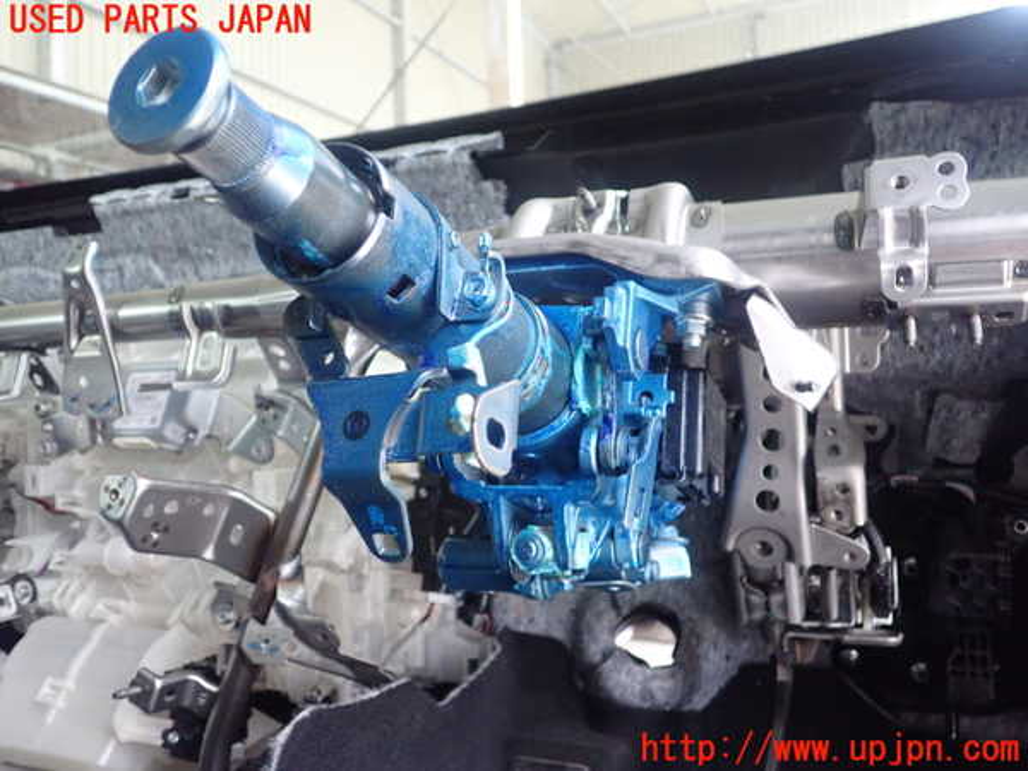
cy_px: 386
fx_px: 891
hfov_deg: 60.0
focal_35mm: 30
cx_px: 514
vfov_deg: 46.8
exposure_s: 1/80
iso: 800
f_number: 2.3
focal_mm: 5.5
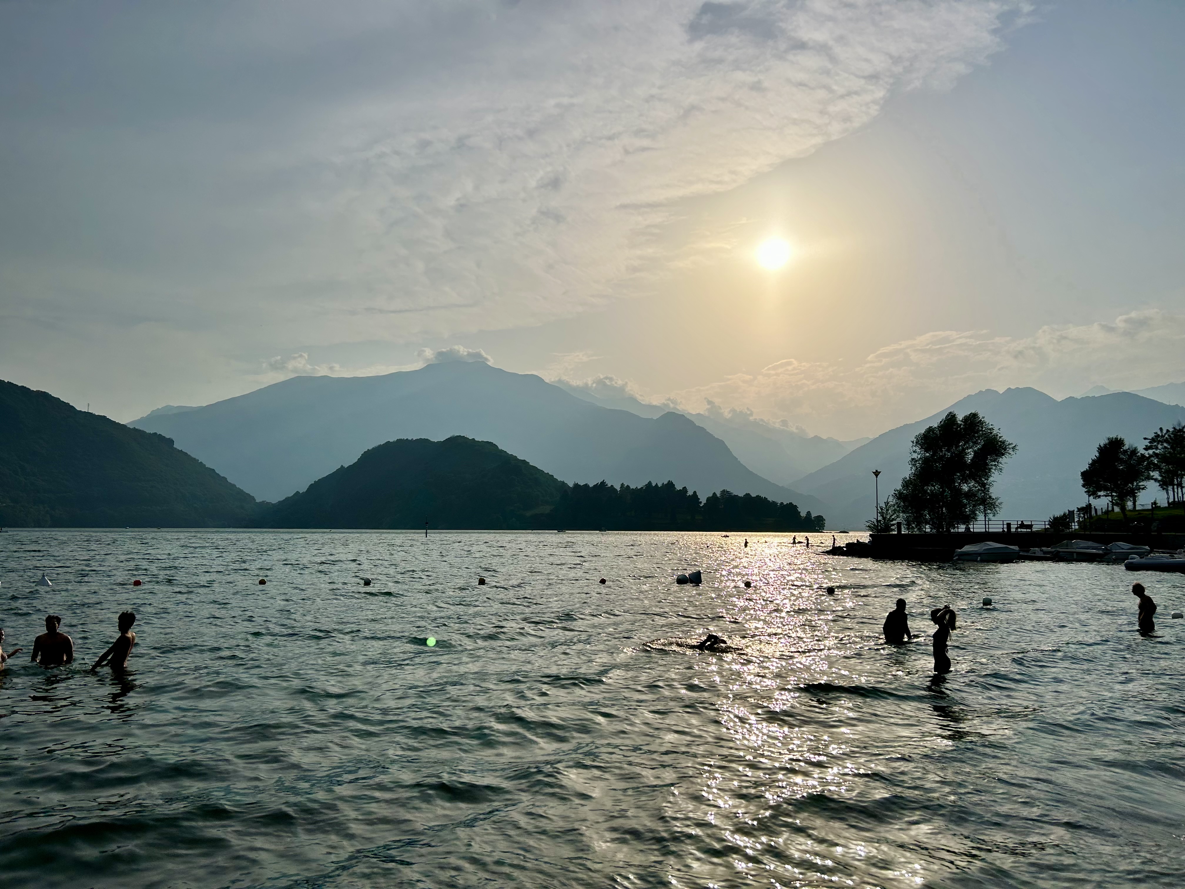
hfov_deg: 67.3
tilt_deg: +5.6
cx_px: 592
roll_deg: +0.9
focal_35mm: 26
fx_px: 890
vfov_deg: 53.1
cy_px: 444
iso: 32
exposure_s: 1/19231
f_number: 1.5
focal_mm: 5.7
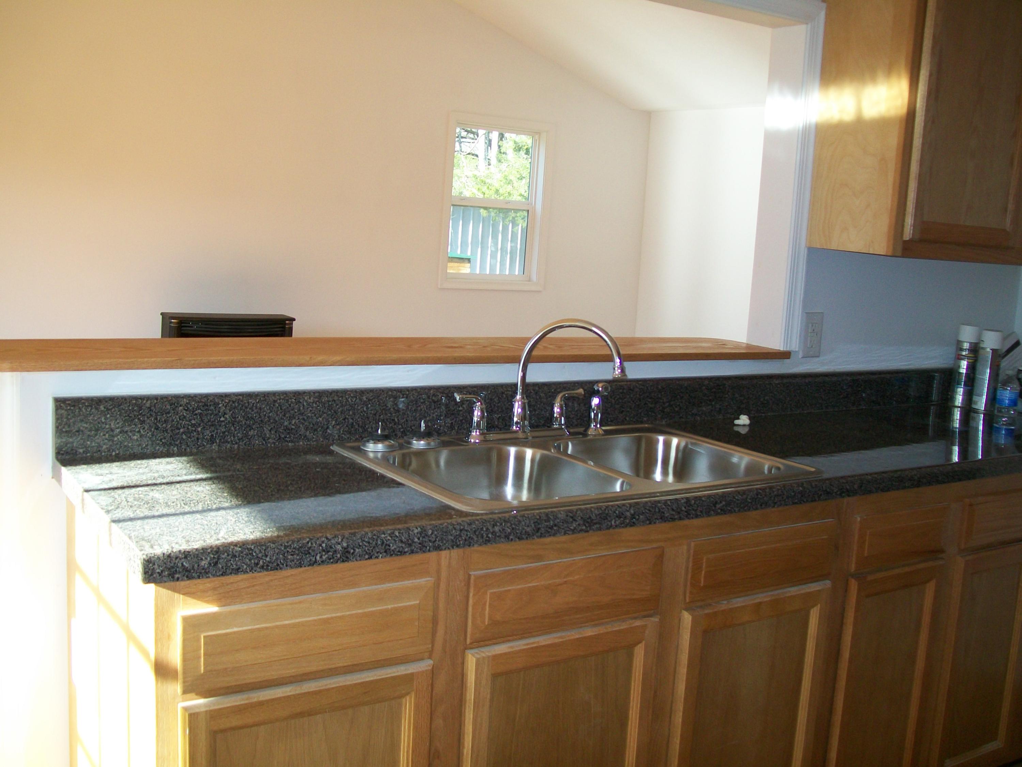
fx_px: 1063
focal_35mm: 36
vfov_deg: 39.7
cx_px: 511
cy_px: 384
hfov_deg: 51.4
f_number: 2.7
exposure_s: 1/60
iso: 64
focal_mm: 6
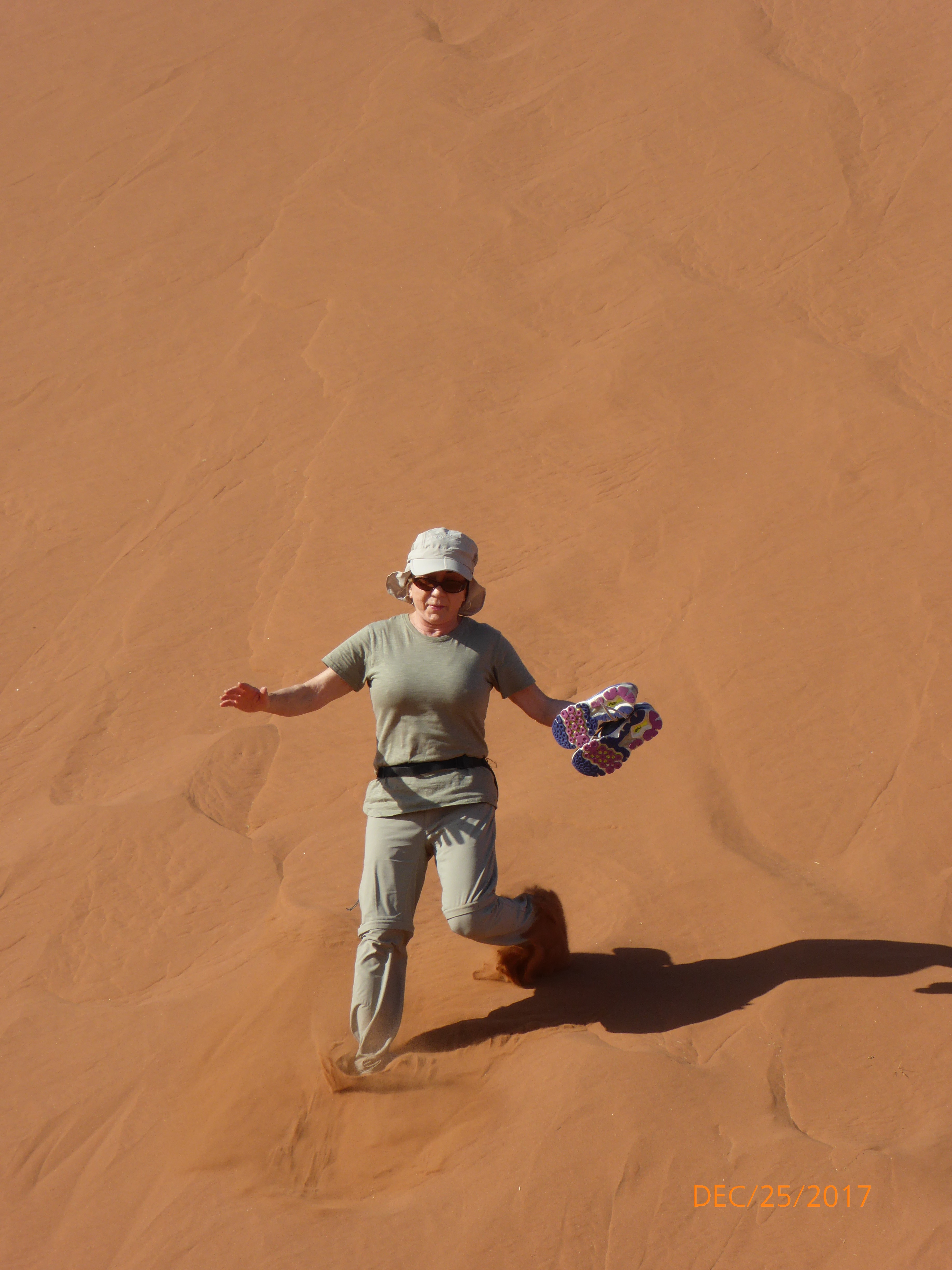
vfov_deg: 15.9
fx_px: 4547
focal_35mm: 124
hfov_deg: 12.0
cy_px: 635
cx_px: 476
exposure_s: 1/500
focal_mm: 22.3
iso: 100
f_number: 5.2
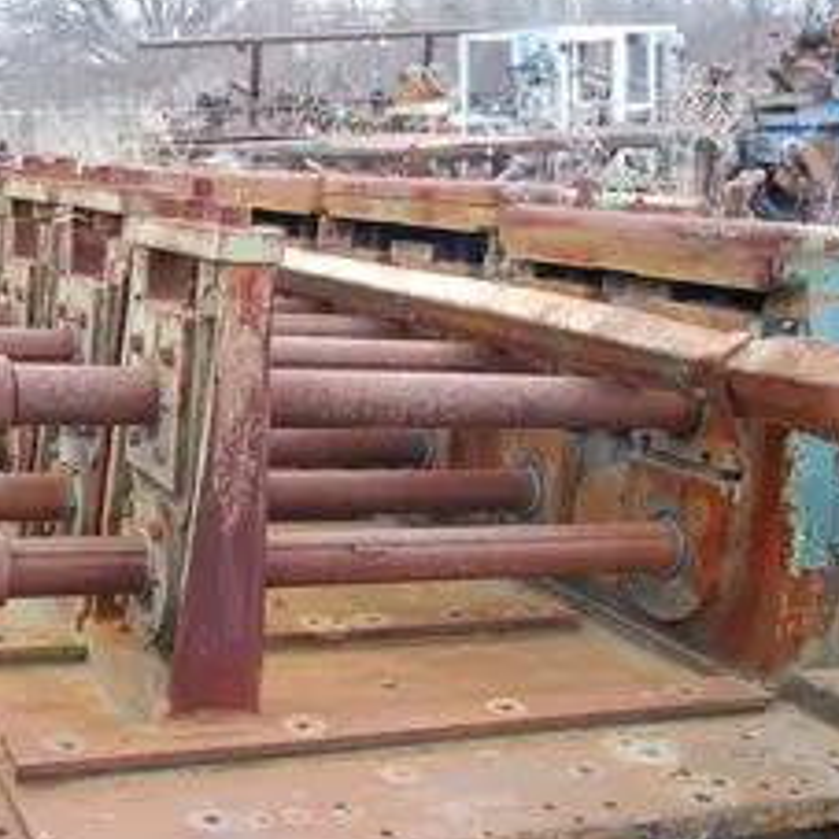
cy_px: 410
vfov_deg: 31.6
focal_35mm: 54
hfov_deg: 31.3
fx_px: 1481
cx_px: 262
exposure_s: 1/100
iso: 200
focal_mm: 24
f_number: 5
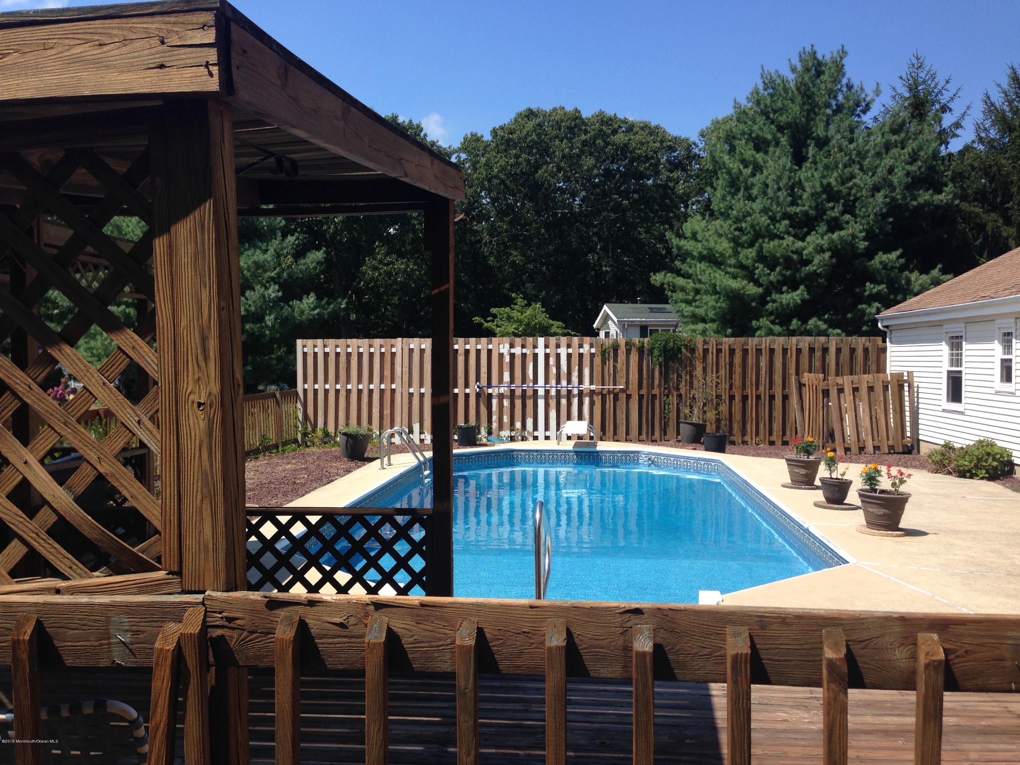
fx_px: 972
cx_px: 510
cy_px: 382
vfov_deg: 42.9
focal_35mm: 33
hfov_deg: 55.4
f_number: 2.4
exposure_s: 1/1355
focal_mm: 4.12
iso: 50
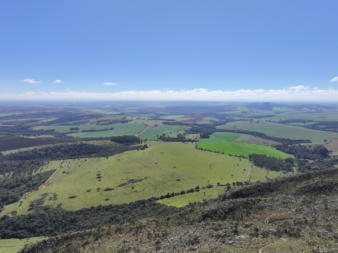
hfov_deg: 71.6
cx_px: 169
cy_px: 126
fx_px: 234
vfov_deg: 56.8
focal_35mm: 24
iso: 180
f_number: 2.8
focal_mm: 12.29
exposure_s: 1/3200
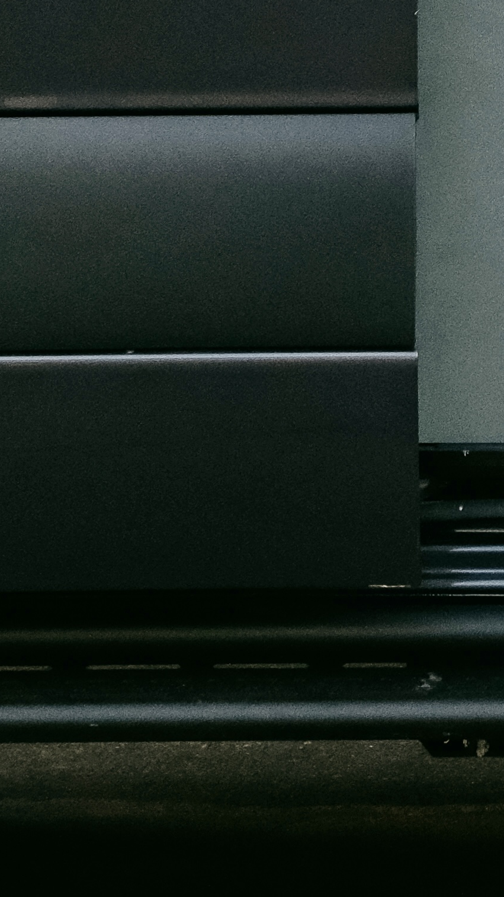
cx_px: 1110
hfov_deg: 3.4
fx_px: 8482
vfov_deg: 6.0
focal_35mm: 357
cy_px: -571
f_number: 5.6
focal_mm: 55
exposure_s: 1/800
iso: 3200
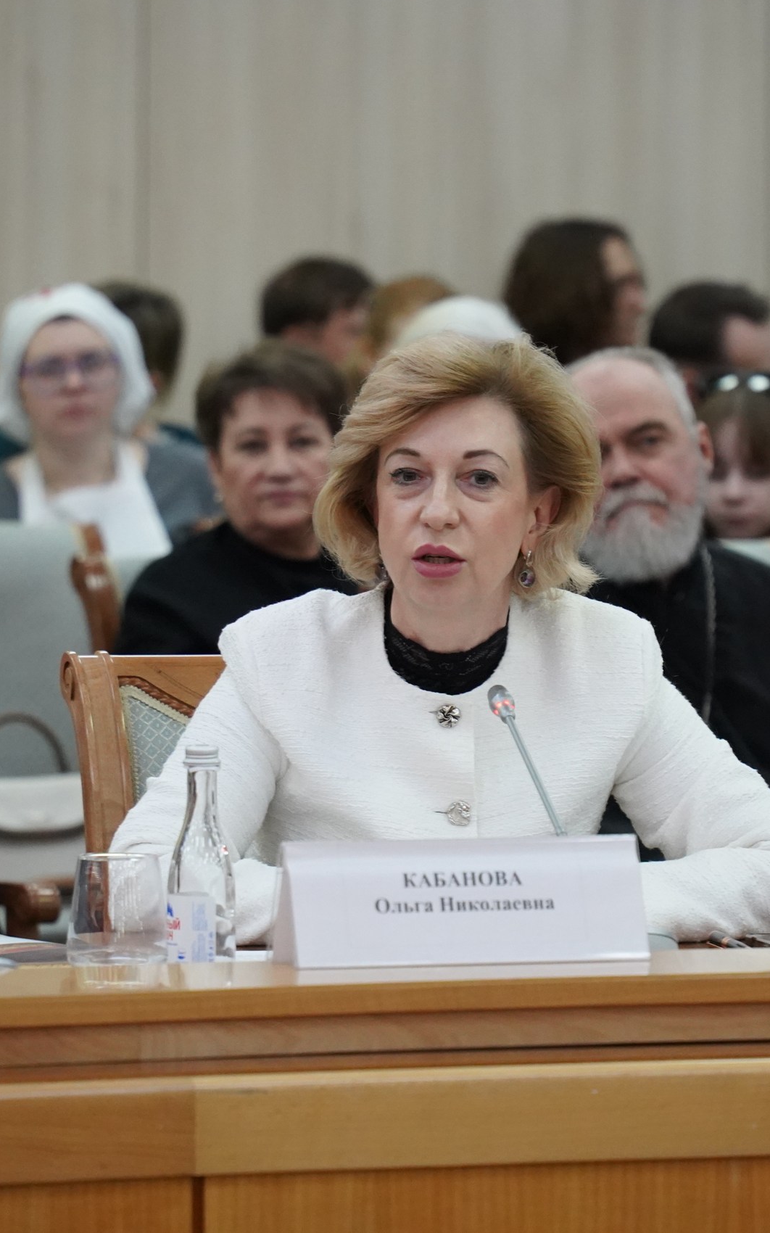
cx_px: 451
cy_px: 615
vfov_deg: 6.8
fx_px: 10311
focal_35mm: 307
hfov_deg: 4.3
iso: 6400
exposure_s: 1/160
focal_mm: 200
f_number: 5.6
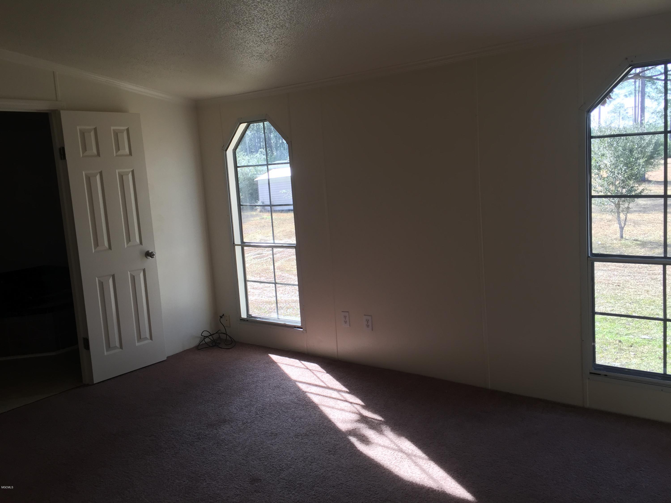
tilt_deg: -7.5
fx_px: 562
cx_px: 336
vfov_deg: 48.2
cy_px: 252
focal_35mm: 29
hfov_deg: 61.7
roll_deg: +2.1
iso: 32
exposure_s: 1/120
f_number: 2.2
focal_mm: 4.15
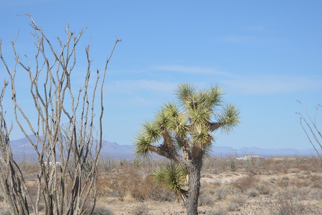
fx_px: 945
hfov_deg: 19.3
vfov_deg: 13.0
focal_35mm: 106
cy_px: 131
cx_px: 143
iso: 400
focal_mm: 55
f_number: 7.1
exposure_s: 1/2000
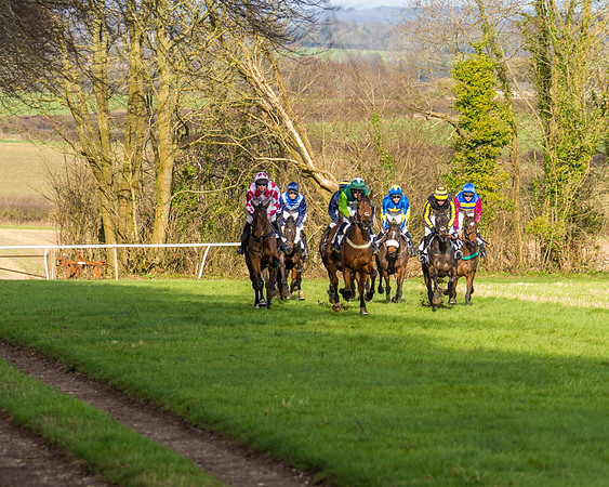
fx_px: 5981
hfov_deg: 5.8
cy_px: 270
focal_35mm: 332
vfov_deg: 4.7
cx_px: 364
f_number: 4
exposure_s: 1/1250
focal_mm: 157
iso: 200
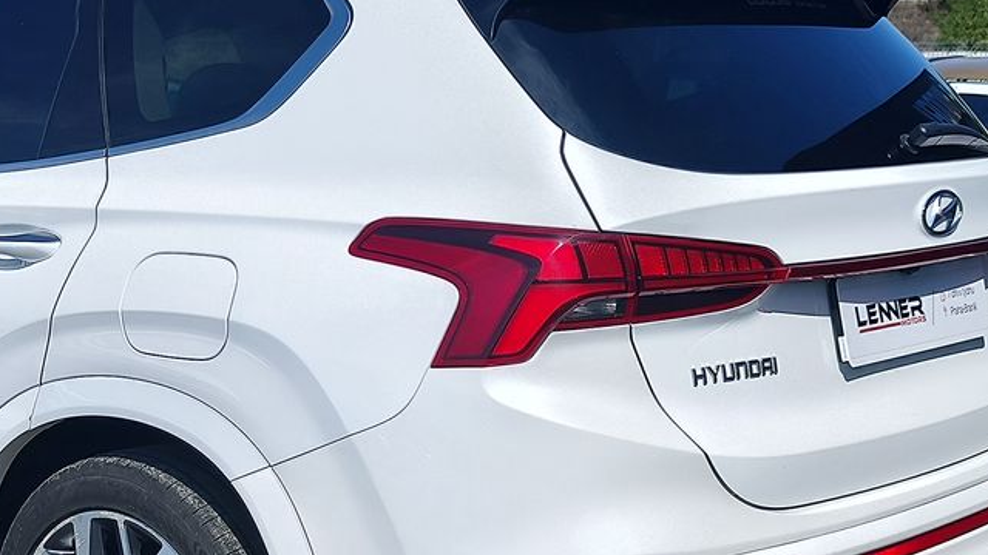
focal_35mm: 47
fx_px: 1231
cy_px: 385
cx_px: 221
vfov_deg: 25.3
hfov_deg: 42.1
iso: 50
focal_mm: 7.01
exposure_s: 1/1208
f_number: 1.69
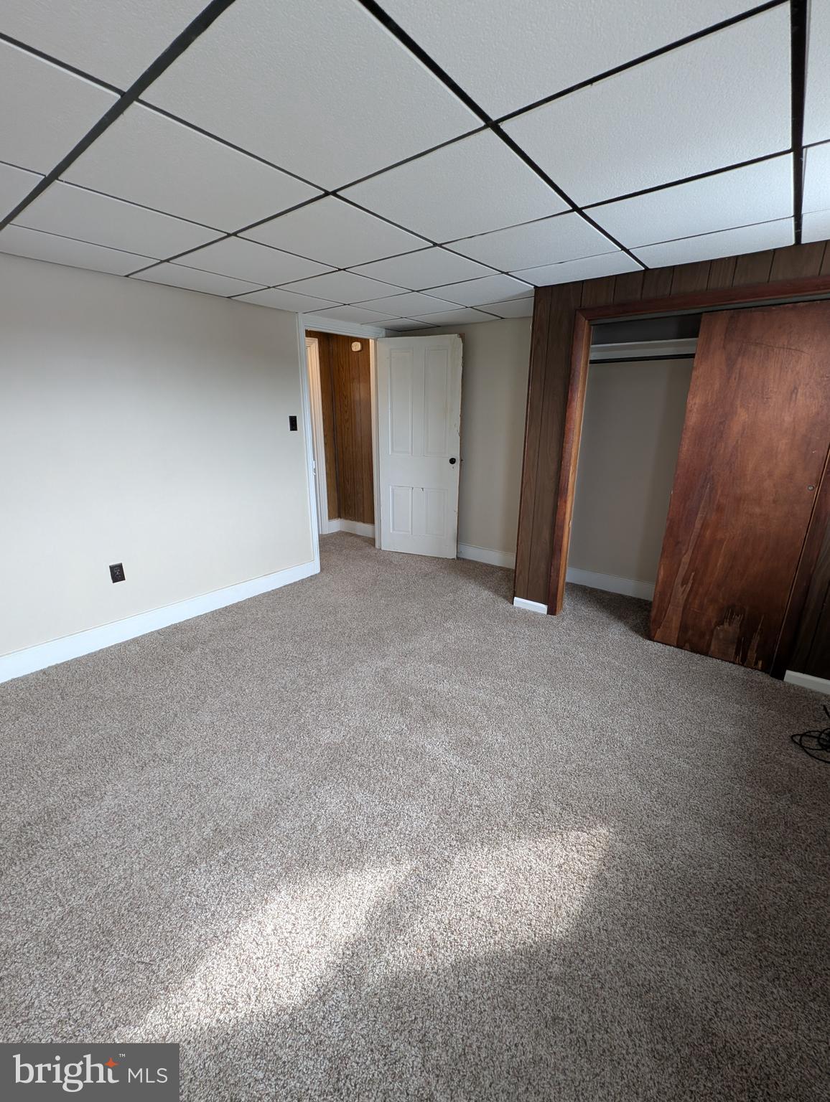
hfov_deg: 90.0
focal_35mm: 13
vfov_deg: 106.1
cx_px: 415
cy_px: 551
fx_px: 415
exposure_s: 1/49.2
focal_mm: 1.95
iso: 94
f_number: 2.2
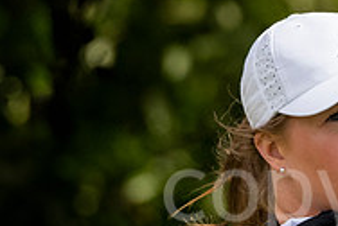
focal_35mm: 2148
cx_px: 297
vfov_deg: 0.6
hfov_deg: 1.0
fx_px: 20199
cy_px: 315
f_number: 6.3
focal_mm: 380
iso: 800
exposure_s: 1/2000
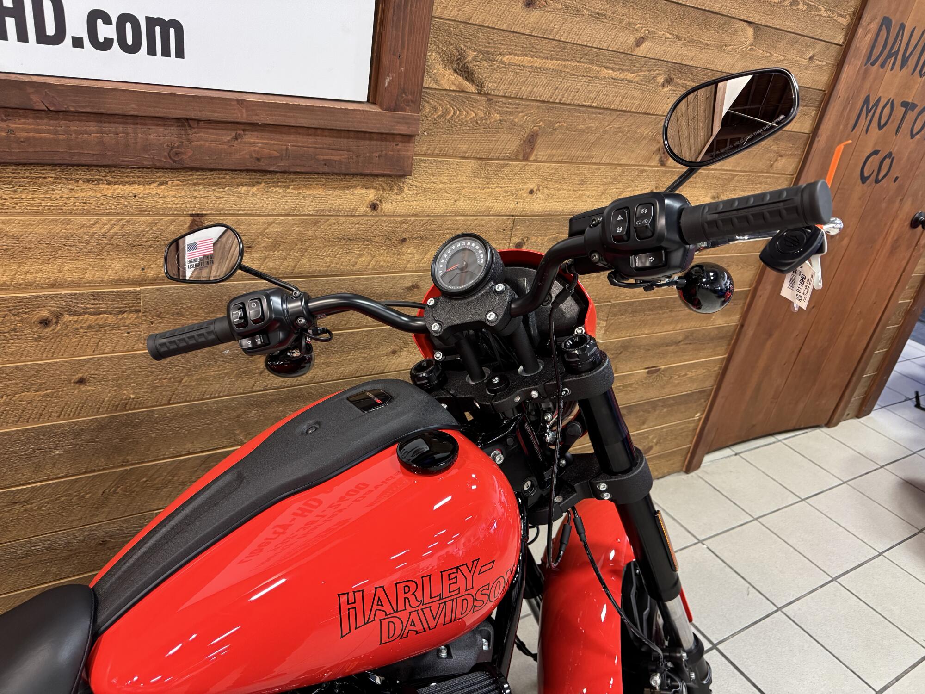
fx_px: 641
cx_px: 462
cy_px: 347
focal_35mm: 24
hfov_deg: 71.6
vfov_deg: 56.8
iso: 400
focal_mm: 6.76
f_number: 1.78
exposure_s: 1/60
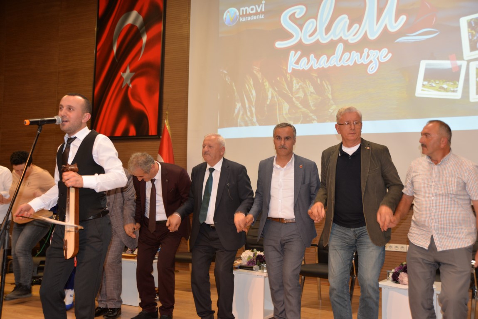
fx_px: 531
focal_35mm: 40
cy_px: 160
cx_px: 239
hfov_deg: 48.4
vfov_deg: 33.4
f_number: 3.3
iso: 800
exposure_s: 1/60
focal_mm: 40
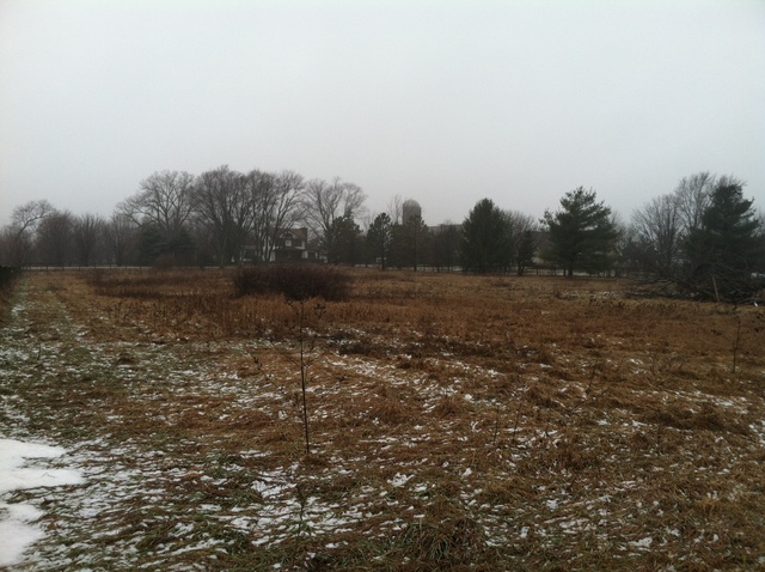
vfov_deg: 40.6
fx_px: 772
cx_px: 382
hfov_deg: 52.7
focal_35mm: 35
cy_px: 286
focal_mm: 3.85
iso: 80
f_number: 2.8
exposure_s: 1/151
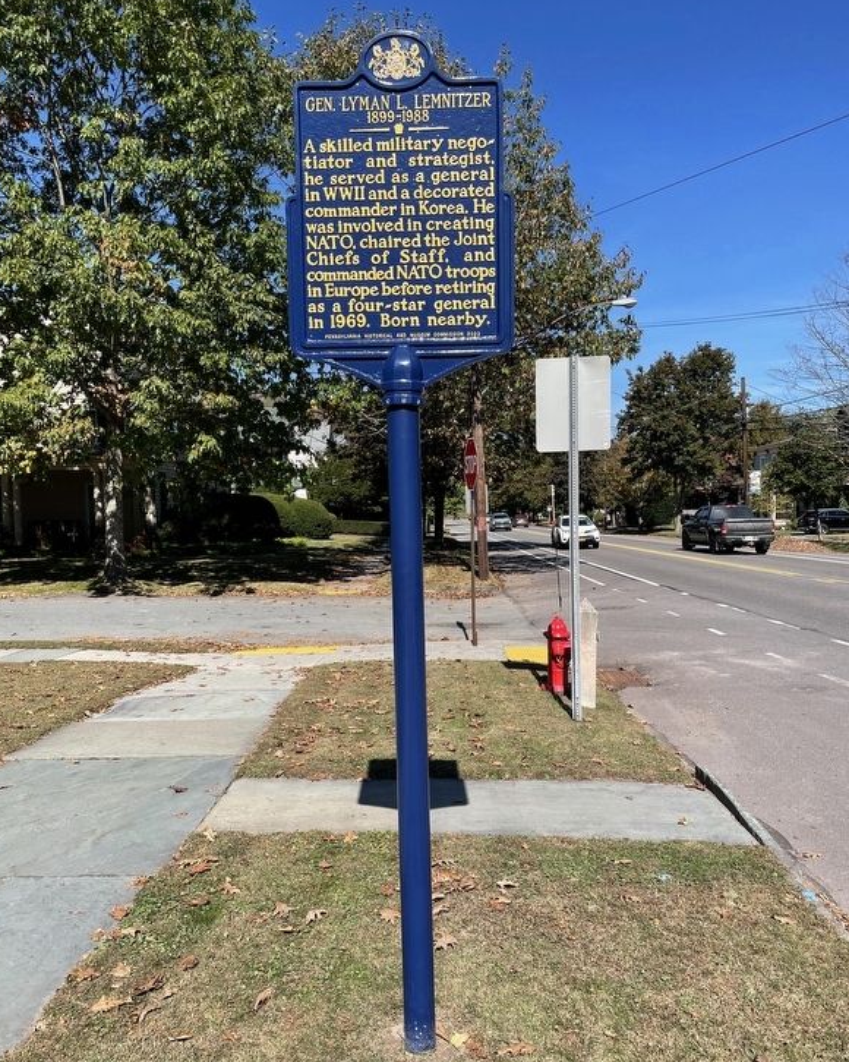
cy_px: 573
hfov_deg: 51.5
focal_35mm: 28
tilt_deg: -5.3
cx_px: 422
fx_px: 879
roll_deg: +1.2
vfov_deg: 62.1
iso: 32
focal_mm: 4.2
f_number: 1.6
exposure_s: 1/2817
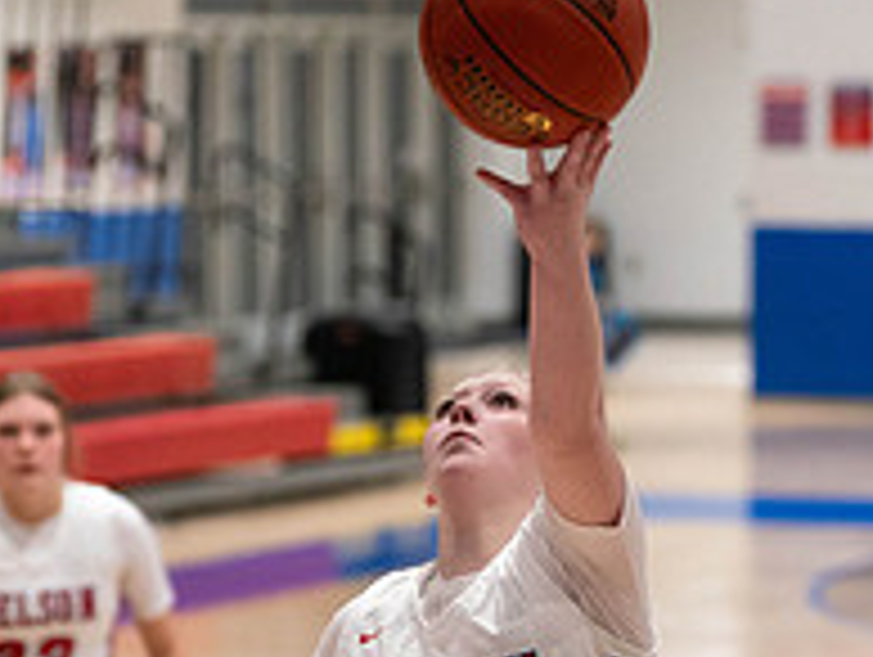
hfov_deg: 6.9
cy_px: 632
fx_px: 7196
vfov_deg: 5.2
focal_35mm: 285
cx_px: 567
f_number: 2.8
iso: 3200
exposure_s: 1/1000
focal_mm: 96
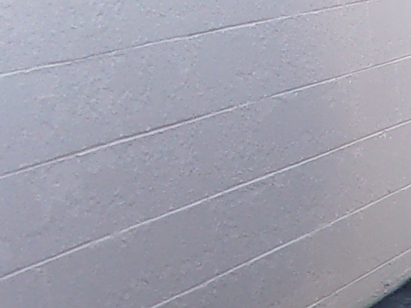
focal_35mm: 164
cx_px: 1133
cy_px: 352
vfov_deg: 9.0
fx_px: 1947
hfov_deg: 9.8
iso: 80
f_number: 3.9
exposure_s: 1/75
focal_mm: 5.1
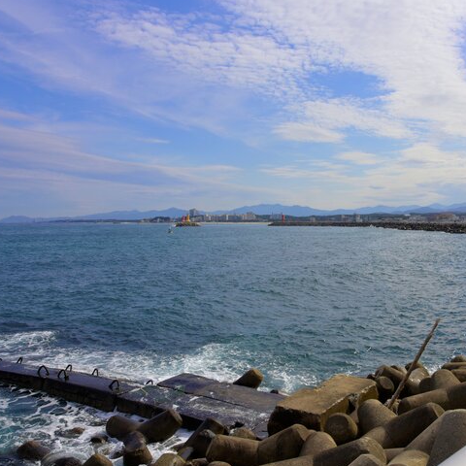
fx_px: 518
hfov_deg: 47.9
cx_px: 298
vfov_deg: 48.4
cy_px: 225
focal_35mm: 34
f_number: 11
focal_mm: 24
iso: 100
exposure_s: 1/500
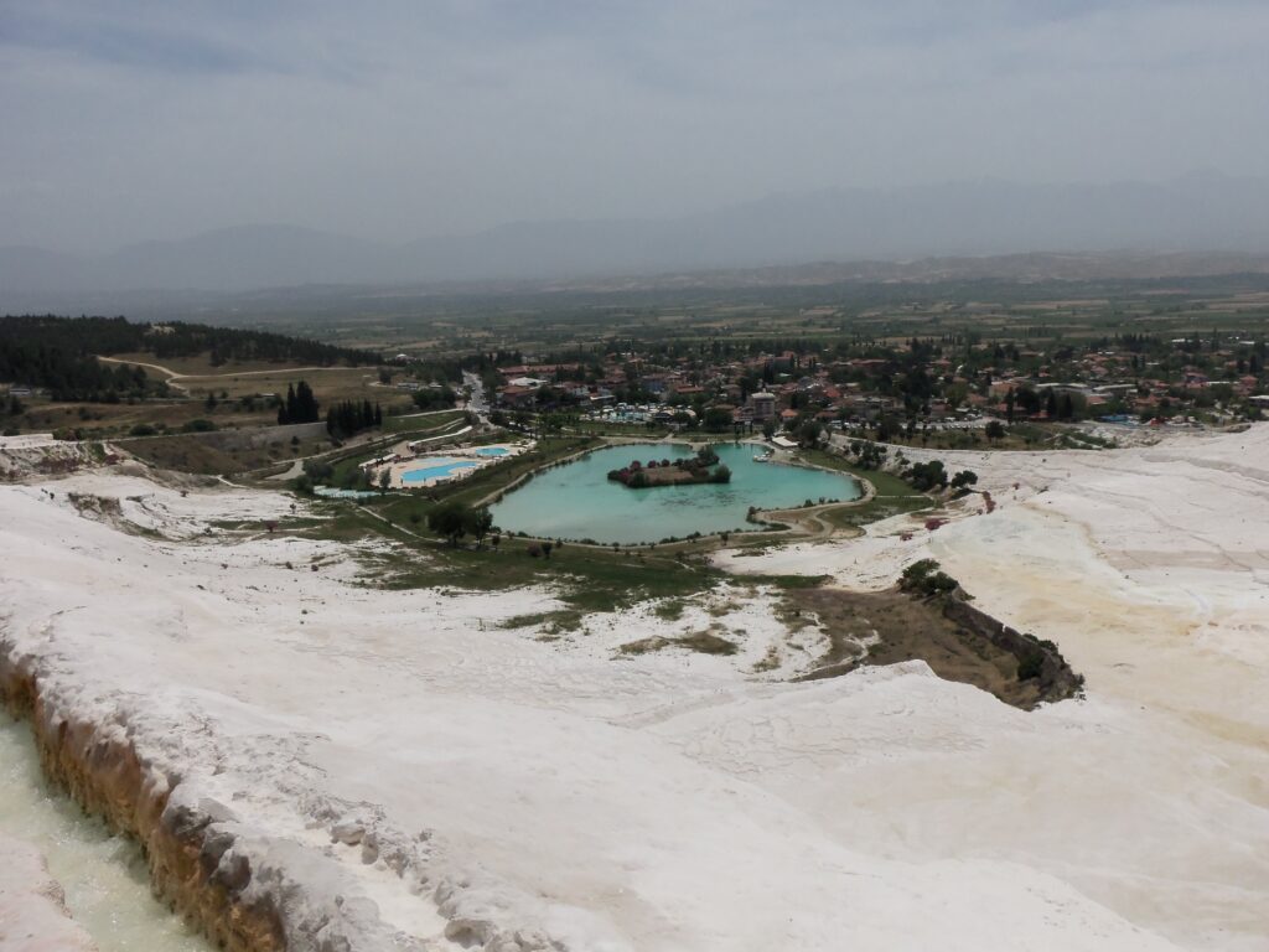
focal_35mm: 28
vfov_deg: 49.7
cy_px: 476
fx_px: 1026
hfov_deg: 63.4
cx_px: 634
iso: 64
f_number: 8.6
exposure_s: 1/640
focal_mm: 5.1
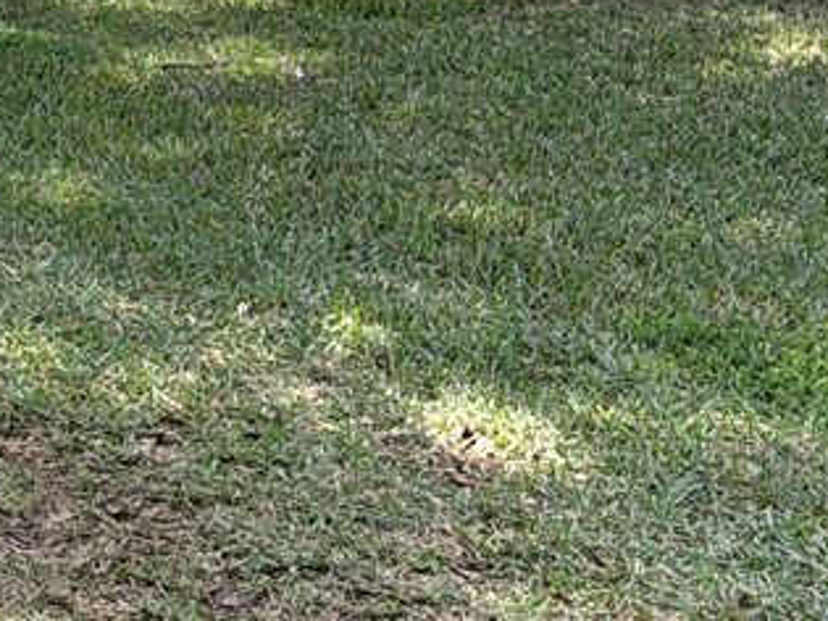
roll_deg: +0.8
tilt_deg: -2.0
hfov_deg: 13.8
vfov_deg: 11.5
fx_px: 2917
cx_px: -796
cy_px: -368
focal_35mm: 122
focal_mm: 6.76
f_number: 1.78
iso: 100
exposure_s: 1/1314
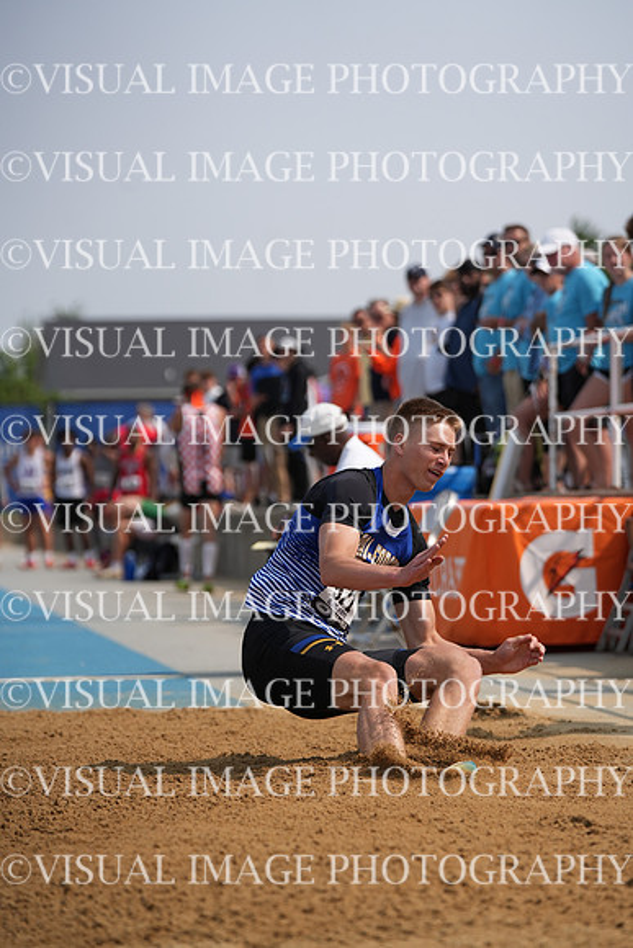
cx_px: 316
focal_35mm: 138
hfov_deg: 9.9
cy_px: 474
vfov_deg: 14.9
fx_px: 3637
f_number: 4
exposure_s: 1/4000
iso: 320
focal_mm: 138
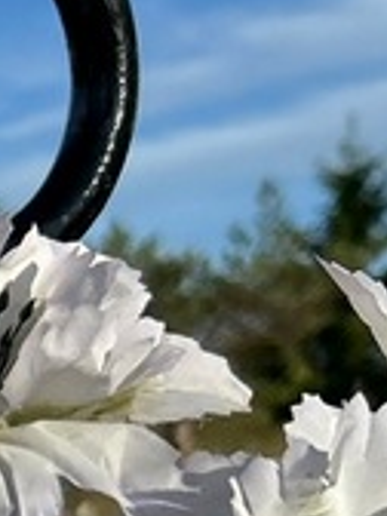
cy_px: 666
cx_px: -789
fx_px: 1848
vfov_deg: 15.2
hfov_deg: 9.3
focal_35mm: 124
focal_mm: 5.7
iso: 50
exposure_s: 1/4630
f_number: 1.5
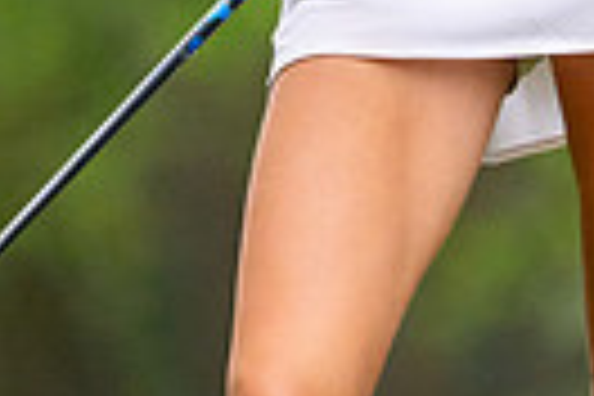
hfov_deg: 1.0
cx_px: 544
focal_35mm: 1977
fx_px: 32618
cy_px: -414
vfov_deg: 0.7
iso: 400
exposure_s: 1/1600
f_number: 4
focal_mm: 300
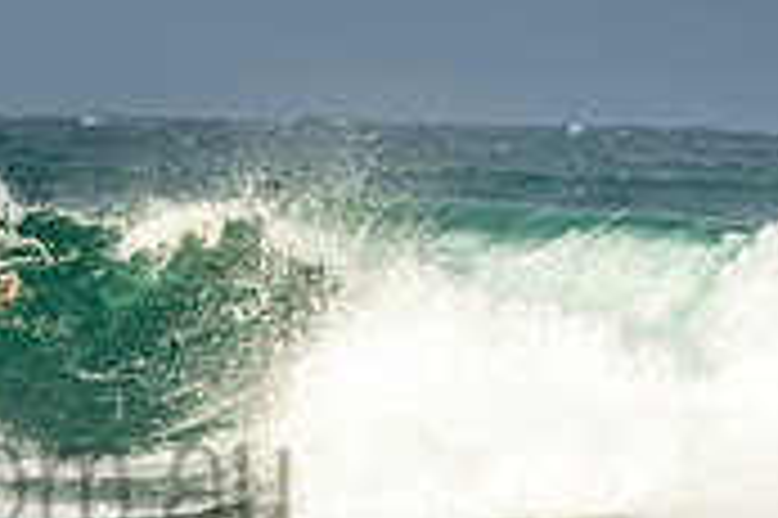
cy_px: 426
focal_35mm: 1006
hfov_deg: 2.1
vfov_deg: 1.4
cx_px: -184
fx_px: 21720
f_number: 5.6
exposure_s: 1/500
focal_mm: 200
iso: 200
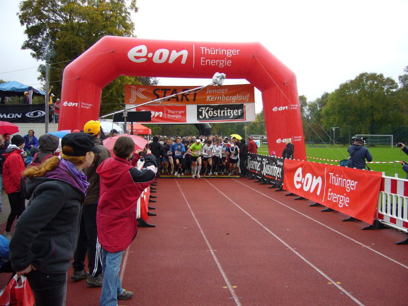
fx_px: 413
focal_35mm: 35
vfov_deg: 40.7
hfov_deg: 52.6
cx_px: 204
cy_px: 153
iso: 100
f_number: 2.8
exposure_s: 1/250
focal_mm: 5.8
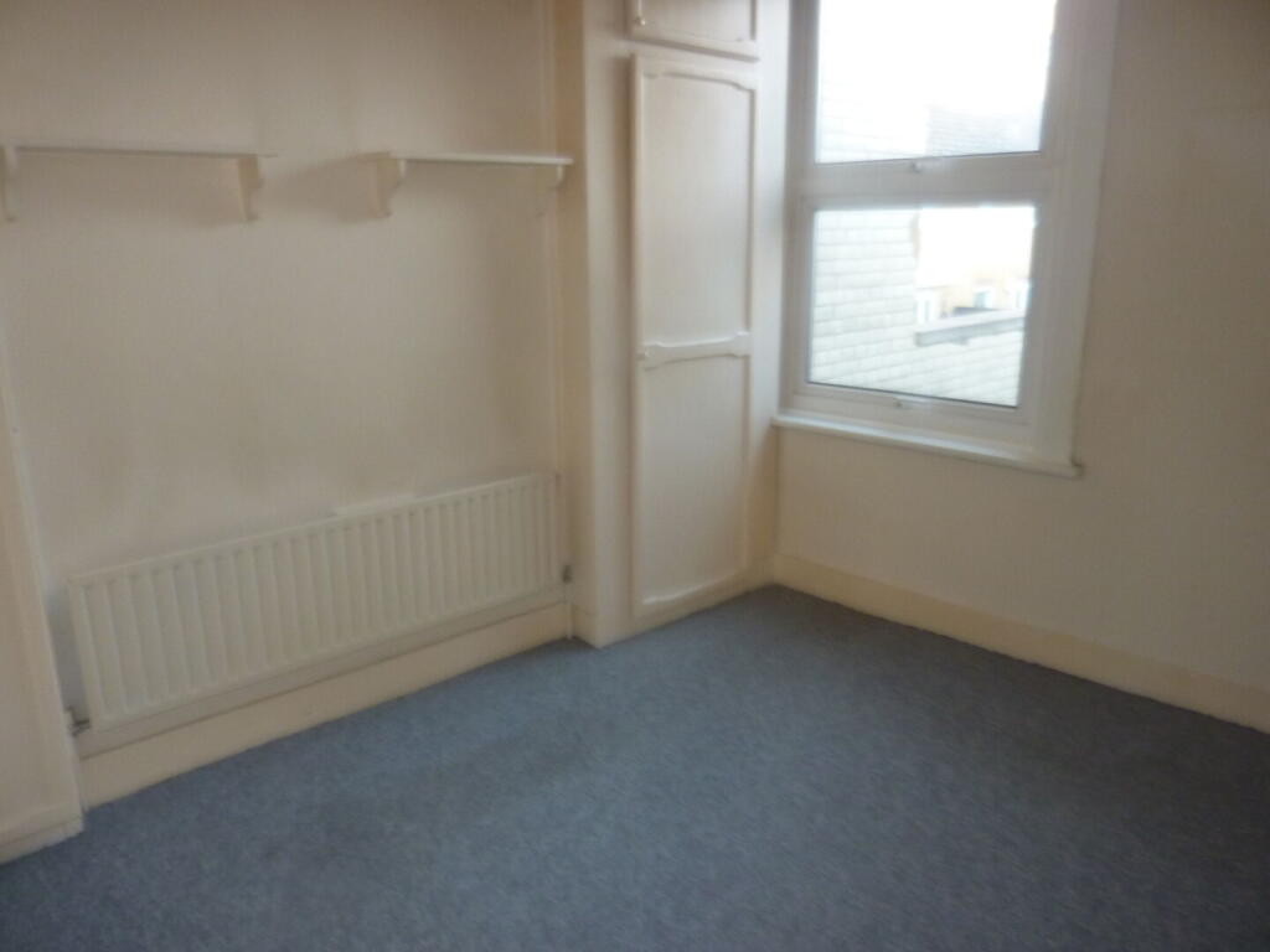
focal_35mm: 25
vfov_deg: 54.9
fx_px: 917
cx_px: 635
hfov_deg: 69.4
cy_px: 476
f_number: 3.3
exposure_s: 1/30
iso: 200
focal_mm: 4.1
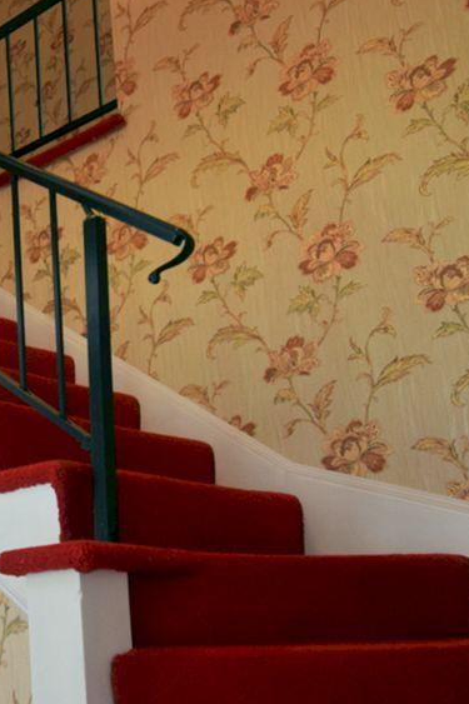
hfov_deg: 26.2
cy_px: 423
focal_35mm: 48
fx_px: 939
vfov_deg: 40.9
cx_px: -28
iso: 800
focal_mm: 12
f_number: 5
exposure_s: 1/100
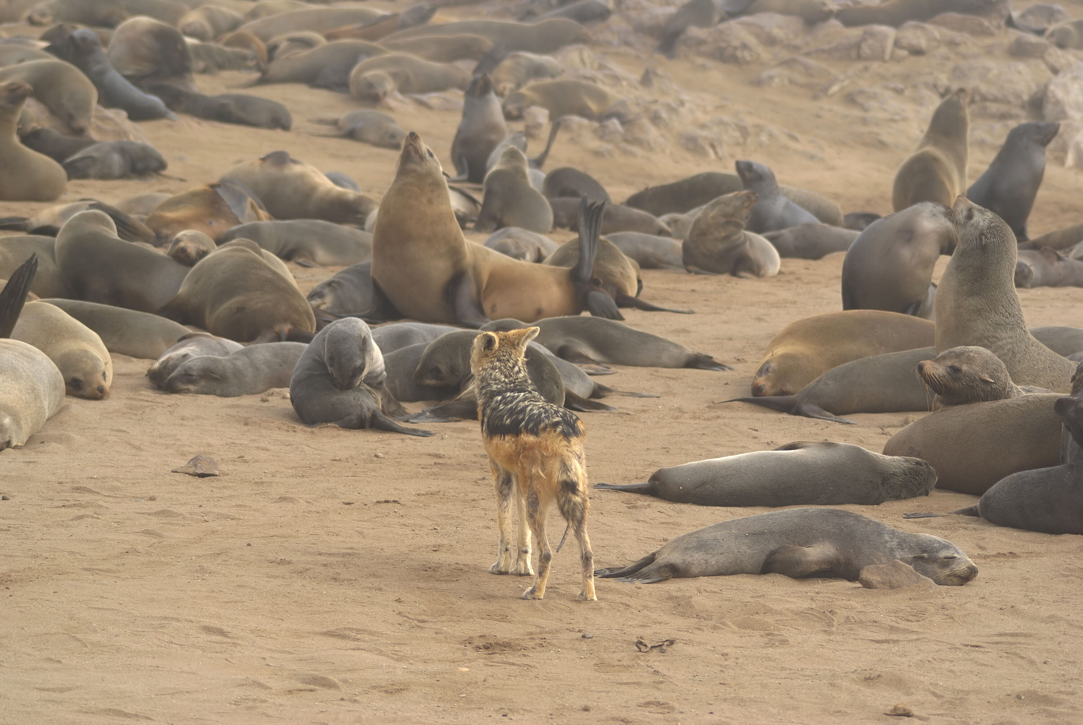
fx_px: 6099
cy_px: 362
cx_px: 542
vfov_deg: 6.8
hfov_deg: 10.1
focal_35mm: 202
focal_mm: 135
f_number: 7.1
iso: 80
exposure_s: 1/250
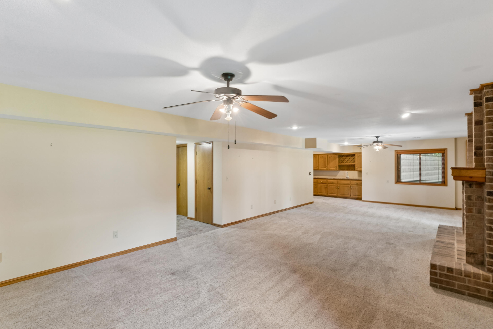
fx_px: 227
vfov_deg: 71.7
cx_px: 246
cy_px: 164
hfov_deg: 94.6
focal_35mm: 17
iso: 400
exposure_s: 1/1.67
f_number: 14
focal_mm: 16.6
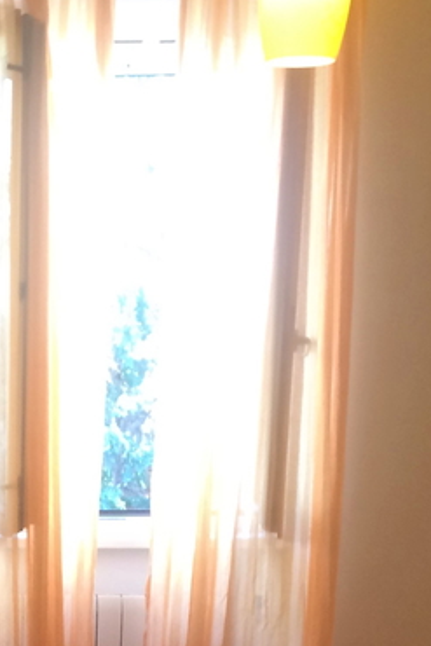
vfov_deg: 21.9
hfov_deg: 15.0
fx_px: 1579
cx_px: -82
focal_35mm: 88
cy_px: 702
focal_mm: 4.15
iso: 100
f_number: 2.2
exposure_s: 1/33
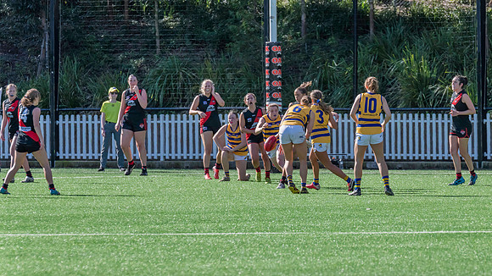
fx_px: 5712
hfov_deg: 4.9
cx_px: 305
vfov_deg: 2.8
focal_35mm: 438
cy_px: 129
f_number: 7.1
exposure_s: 1/1600
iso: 800
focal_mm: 330
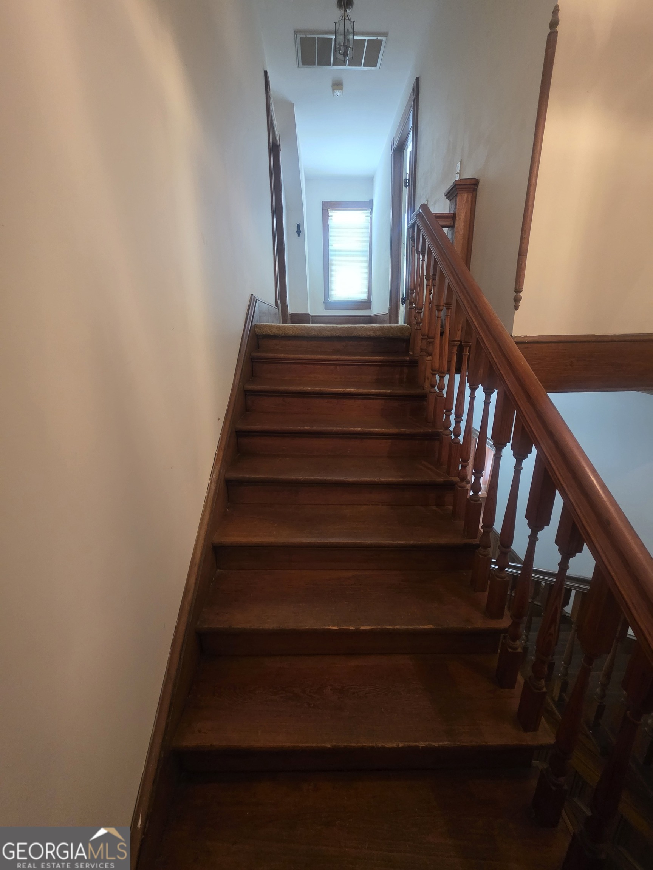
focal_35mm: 13
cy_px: 435
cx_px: 326
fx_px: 327
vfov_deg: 106.2
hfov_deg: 89.9
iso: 500
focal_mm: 2.2
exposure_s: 1/60
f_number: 1.9
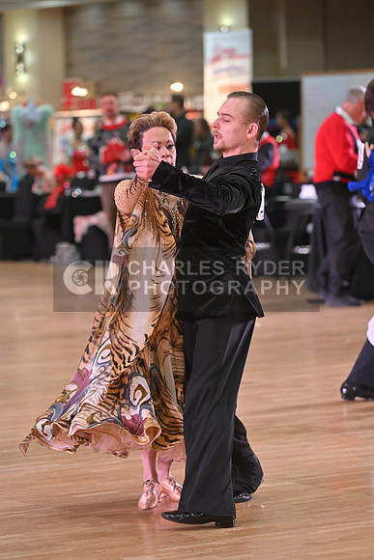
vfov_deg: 12.1
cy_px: 280
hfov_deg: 8.1
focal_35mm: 170
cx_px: 187
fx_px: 2647
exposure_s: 1/400
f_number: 5
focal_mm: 170
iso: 3200
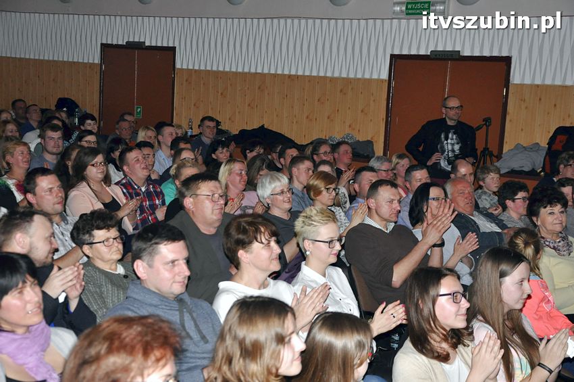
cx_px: 287
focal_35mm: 63
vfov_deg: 21.5
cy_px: 191
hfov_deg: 31.9
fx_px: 1004
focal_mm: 42
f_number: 4.8
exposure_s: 1/60
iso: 1000
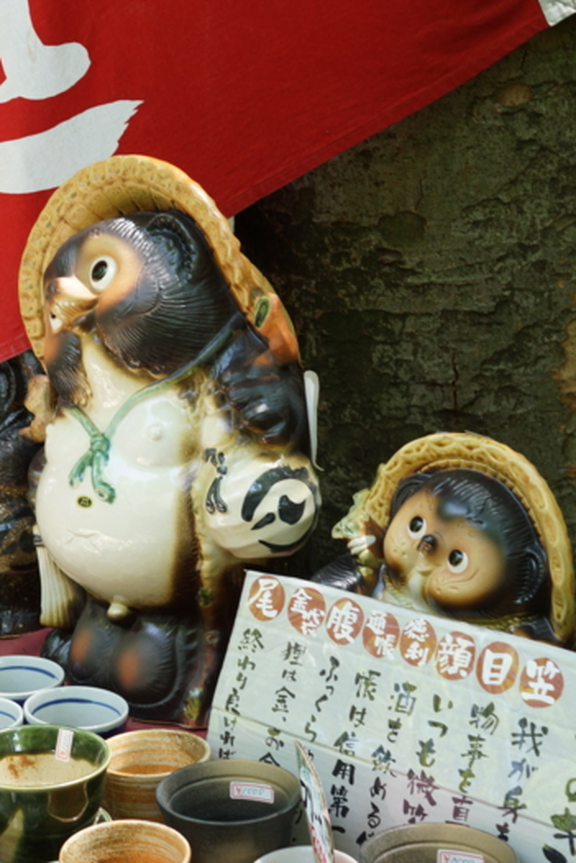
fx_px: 1913
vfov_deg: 25.4
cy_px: 431
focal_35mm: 80
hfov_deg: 17.0
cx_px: 146
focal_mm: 35
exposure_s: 1/60
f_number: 5
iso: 200
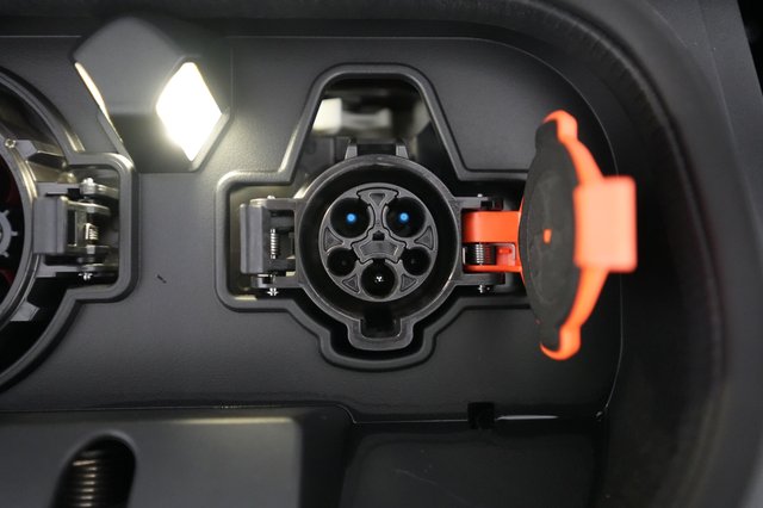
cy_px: 254
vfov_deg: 46.4
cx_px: 382
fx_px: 593
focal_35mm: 28
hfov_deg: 65.5
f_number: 2.8
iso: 8000
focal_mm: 28
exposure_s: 1/125
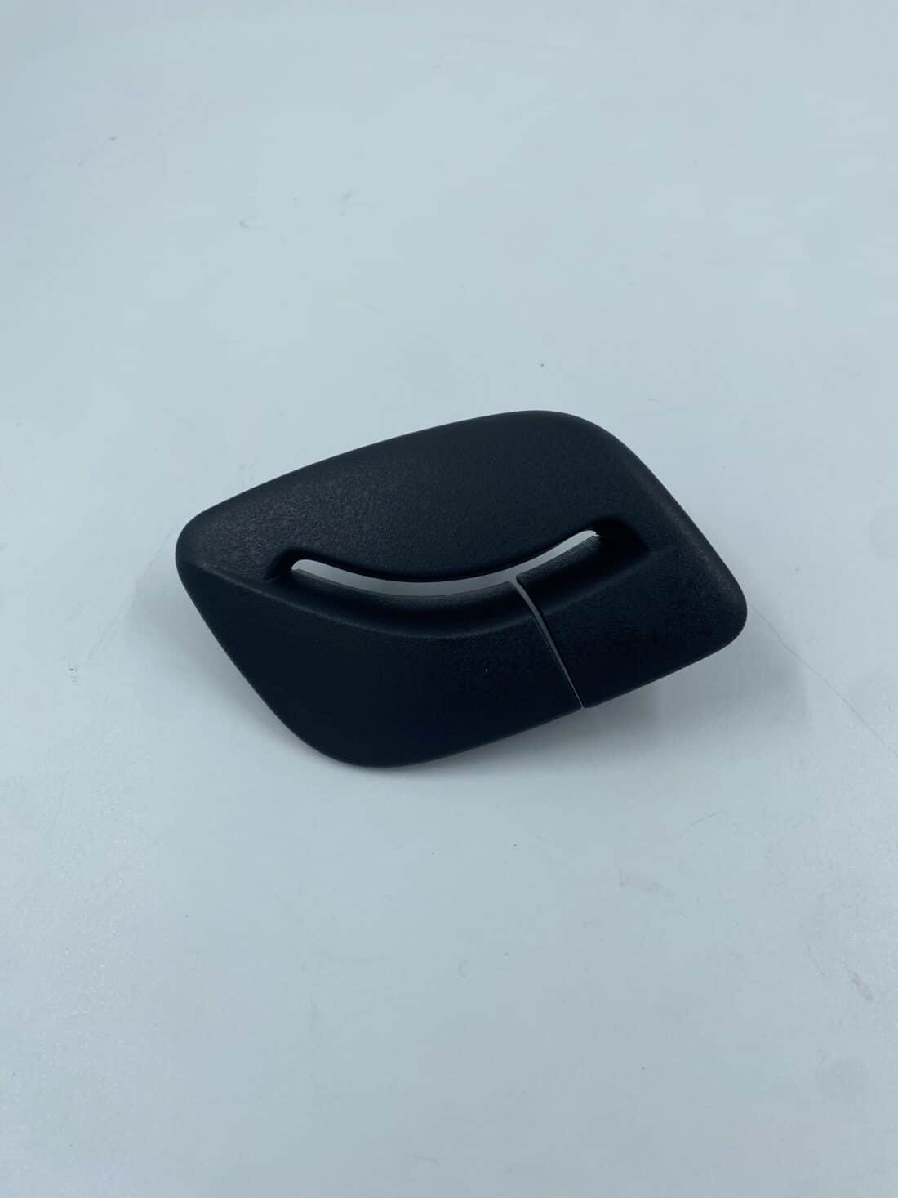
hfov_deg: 53.1
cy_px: 599
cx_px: 449
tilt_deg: -55.1
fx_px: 899
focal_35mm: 26
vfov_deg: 67.3
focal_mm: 4.25
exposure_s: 1/833
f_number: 1.8
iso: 32
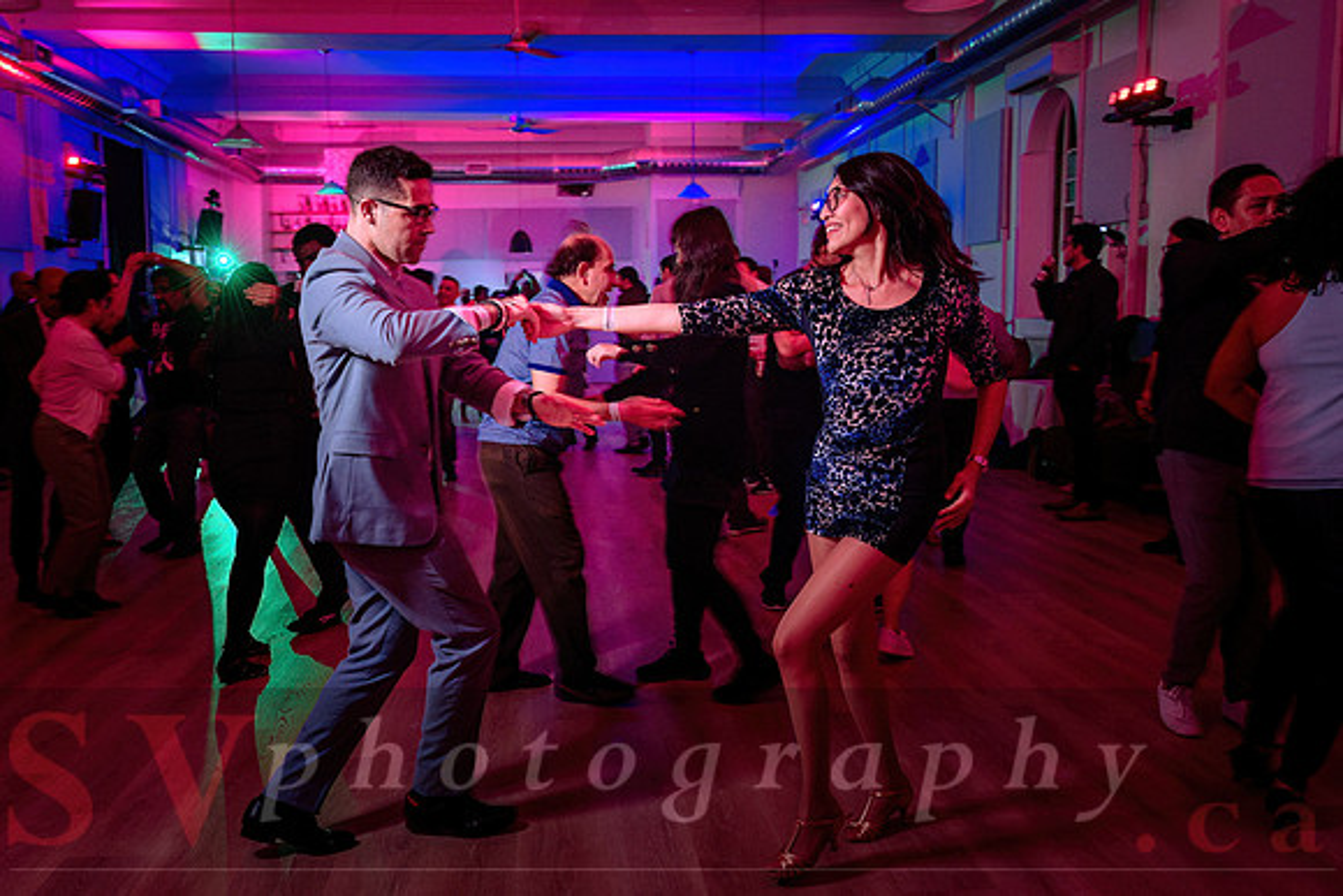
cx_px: 614
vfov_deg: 42.4
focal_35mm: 31
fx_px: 1156
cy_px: 455
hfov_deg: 60.2
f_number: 3.5
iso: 800
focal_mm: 24
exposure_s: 1/60
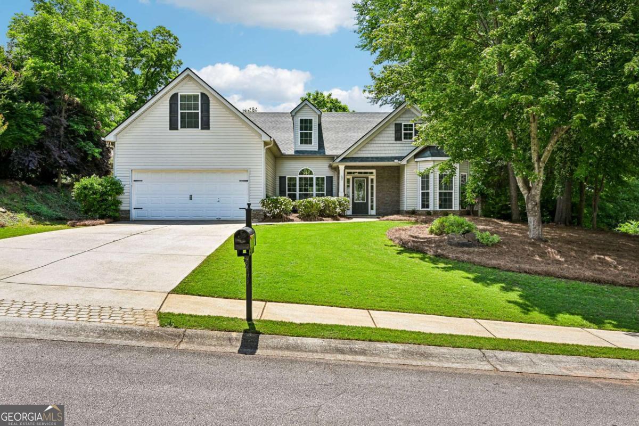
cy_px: 213
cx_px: 320
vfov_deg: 47.9
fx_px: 479
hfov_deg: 67.4
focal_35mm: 27
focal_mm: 27
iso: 100
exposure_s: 1/250
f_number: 8
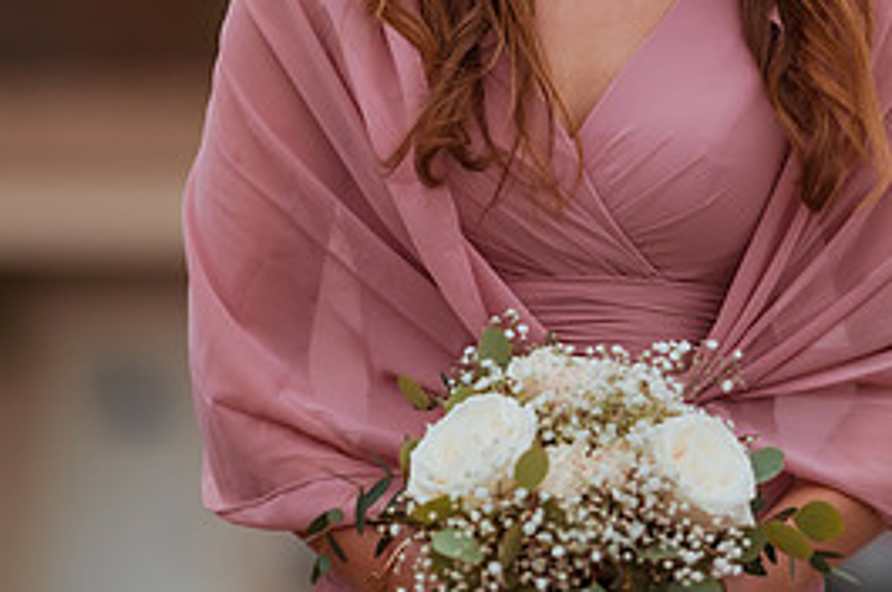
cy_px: -30
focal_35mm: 296
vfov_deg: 4.6
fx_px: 7325
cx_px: 475
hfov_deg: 7.0
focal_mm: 135
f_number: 1.8
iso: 500
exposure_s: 1/3200
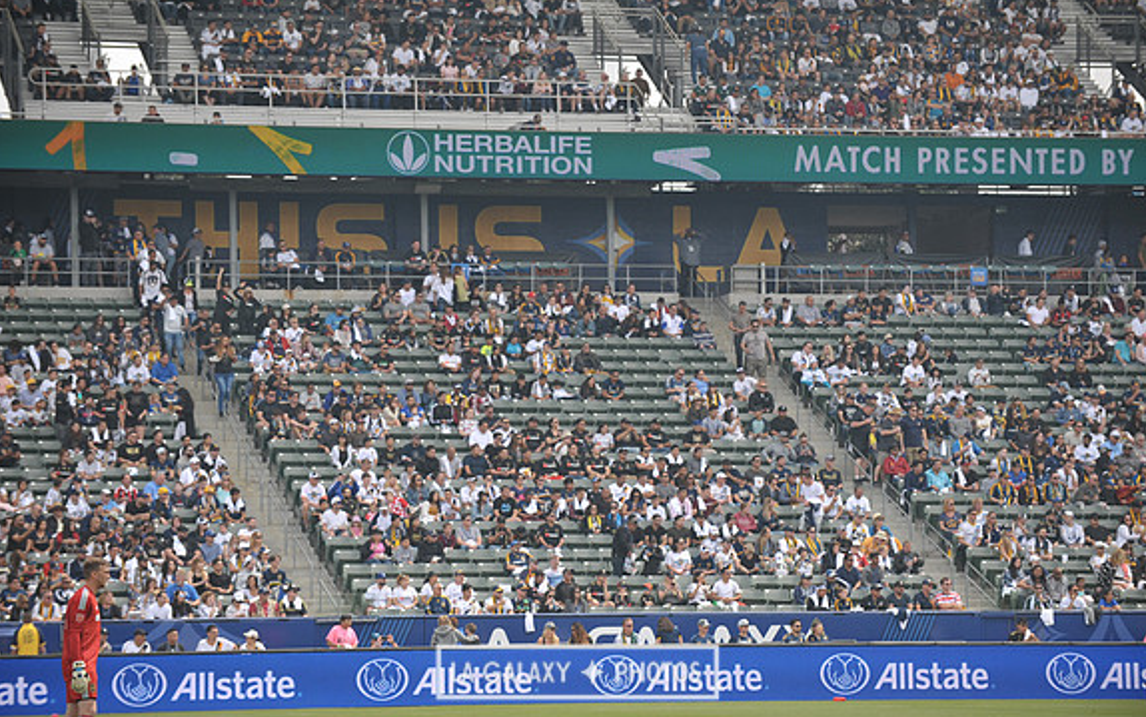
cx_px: 577
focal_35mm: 144
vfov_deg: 9.1
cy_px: 371
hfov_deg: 14.5
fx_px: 4498
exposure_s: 1/2500
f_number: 3.5
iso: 320
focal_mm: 140
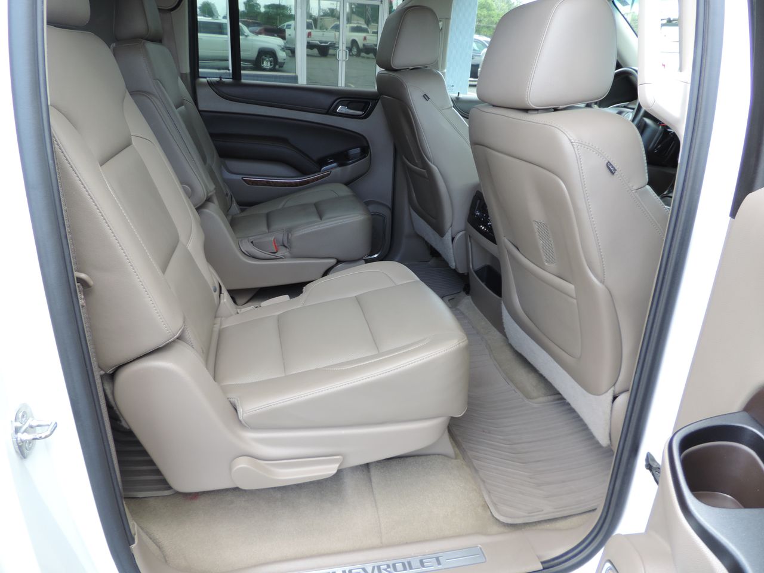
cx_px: 382
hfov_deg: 71.6
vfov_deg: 56.8
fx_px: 530
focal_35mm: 24
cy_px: 286
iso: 80
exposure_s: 1/50
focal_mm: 4.3
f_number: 3
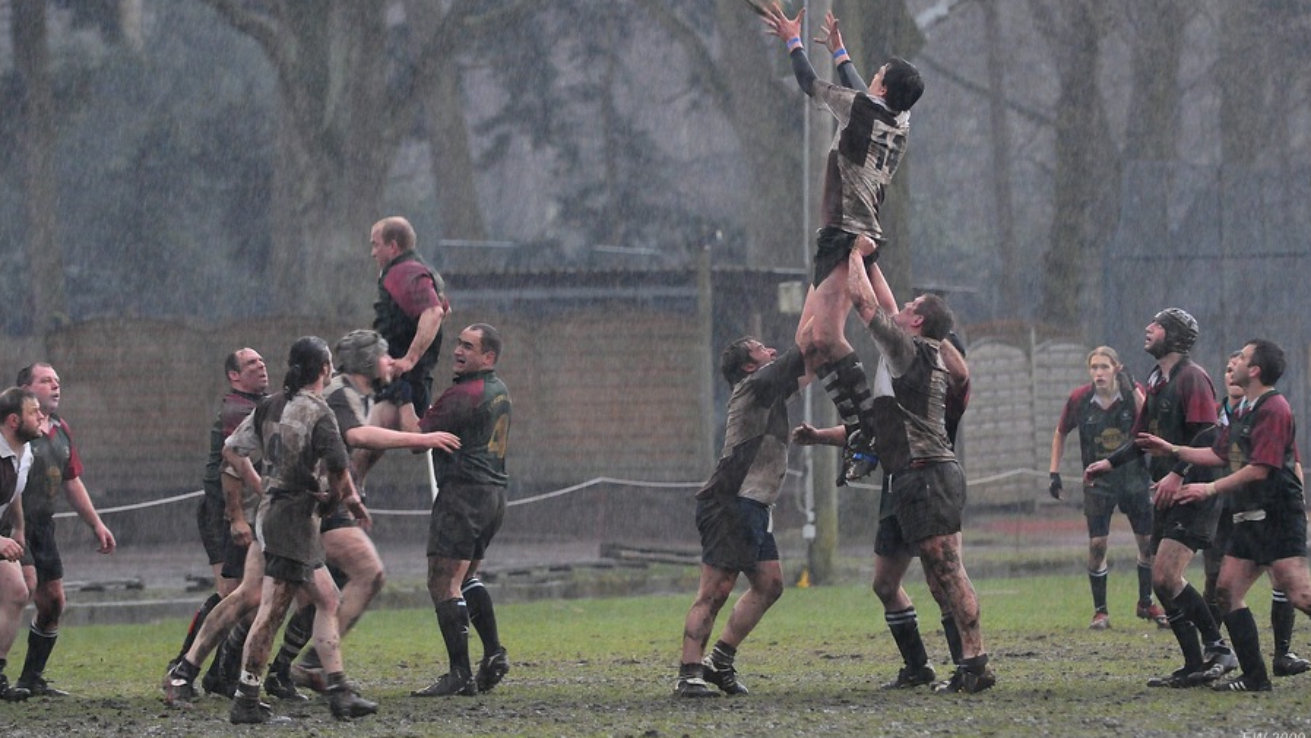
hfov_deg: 5.7
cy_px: 317
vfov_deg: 3.2
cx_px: 656
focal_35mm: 378
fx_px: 13143
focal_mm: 240
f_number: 4
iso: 2000
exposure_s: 1/160
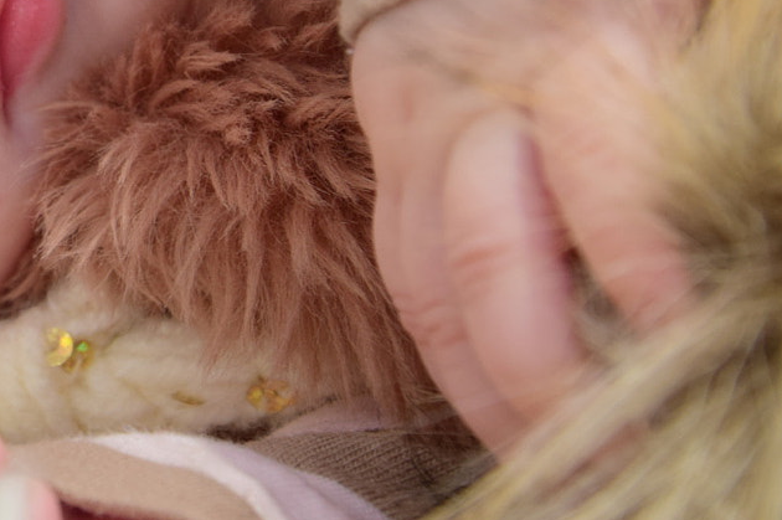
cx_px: -120
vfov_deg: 7.5
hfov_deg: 11.1
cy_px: 7
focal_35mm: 183
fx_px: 3972
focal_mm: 48
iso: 400
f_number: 8
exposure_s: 1/125
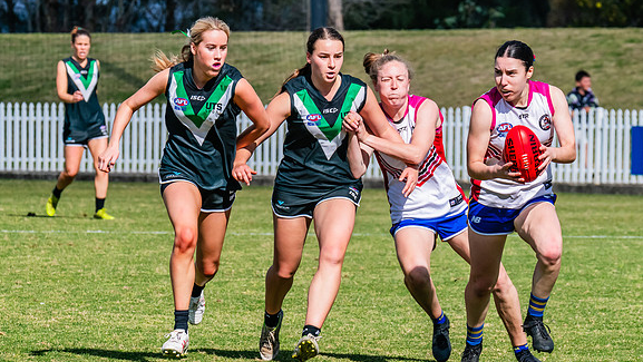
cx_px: 408
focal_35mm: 472
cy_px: 193
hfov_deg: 4.6
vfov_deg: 2.6
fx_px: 8050
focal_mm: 270
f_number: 13
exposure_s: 1/1250
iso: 800
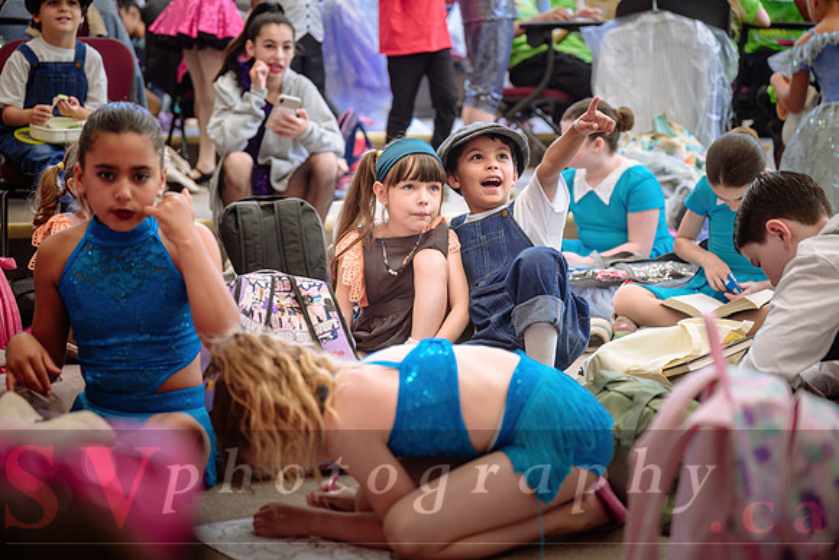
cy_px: 280
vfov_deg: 19.5
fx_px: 1632
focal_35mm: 70
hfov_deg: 28.8
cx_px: 420
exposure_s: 1/125
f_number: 2.8
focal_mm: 70
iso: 500
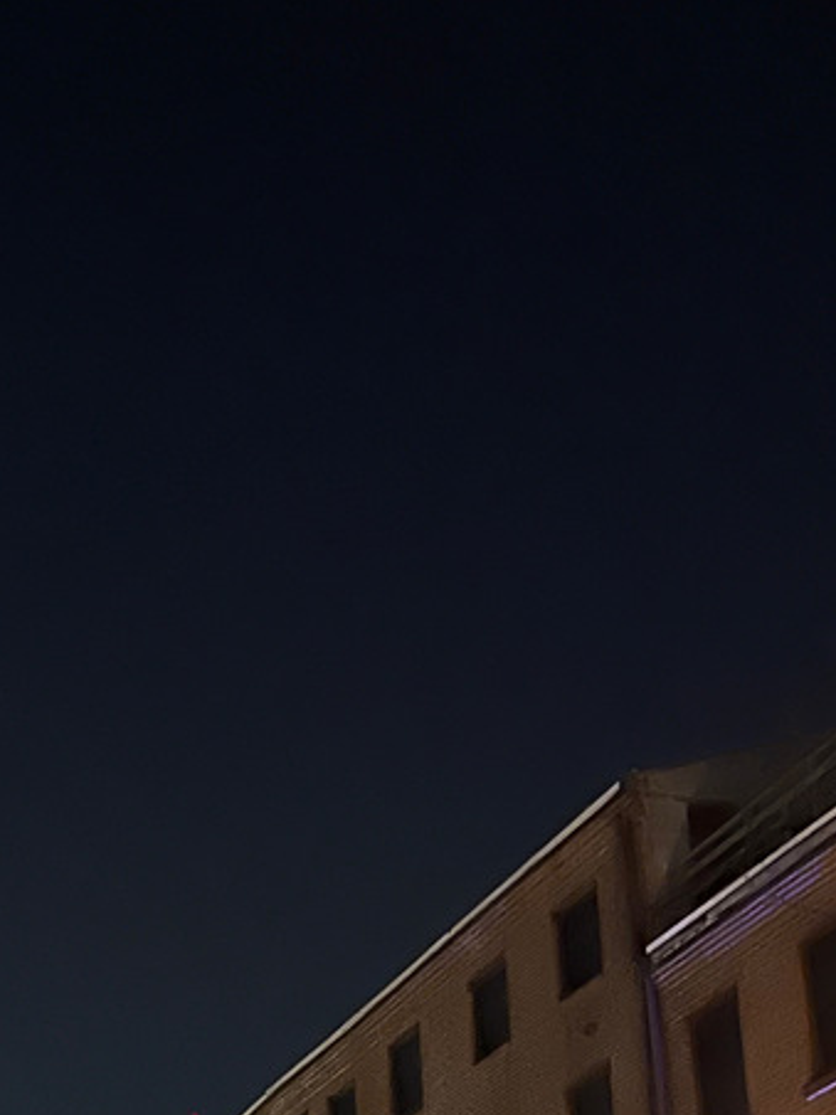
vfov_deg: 24.6
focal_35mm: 69
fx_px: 2222
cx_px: -163
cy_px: 1438
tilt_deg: +12.3
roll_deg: +0.6
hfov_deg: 20.0
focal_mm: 5.7
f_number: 1.5
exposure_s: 1/12
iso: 640
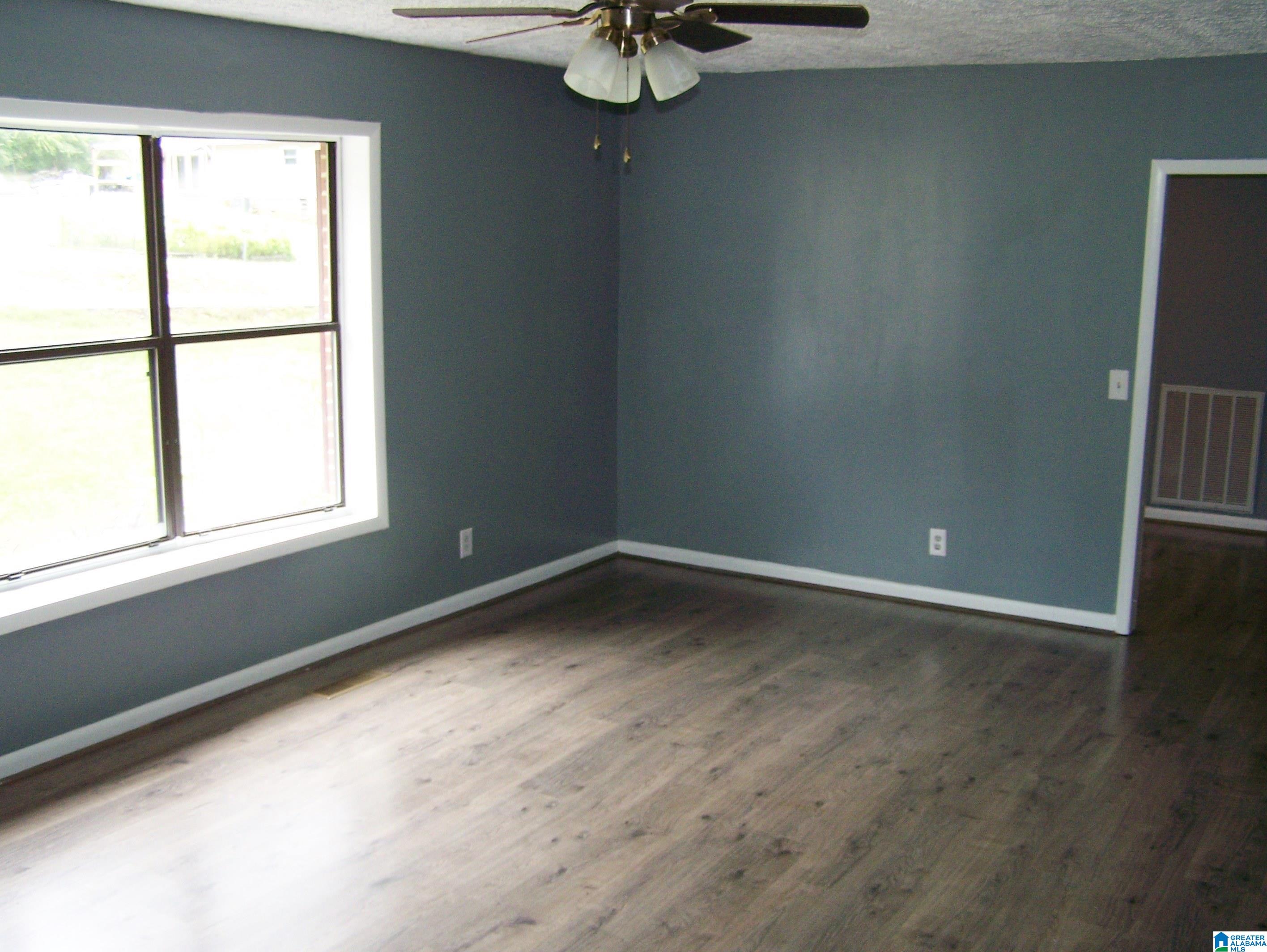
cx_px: 634
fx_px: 1392
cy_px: 476
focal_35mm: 38
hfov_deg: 48.9
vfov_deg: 37.8
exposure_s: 1/60
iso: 160
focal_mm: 6.3
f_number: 2.8
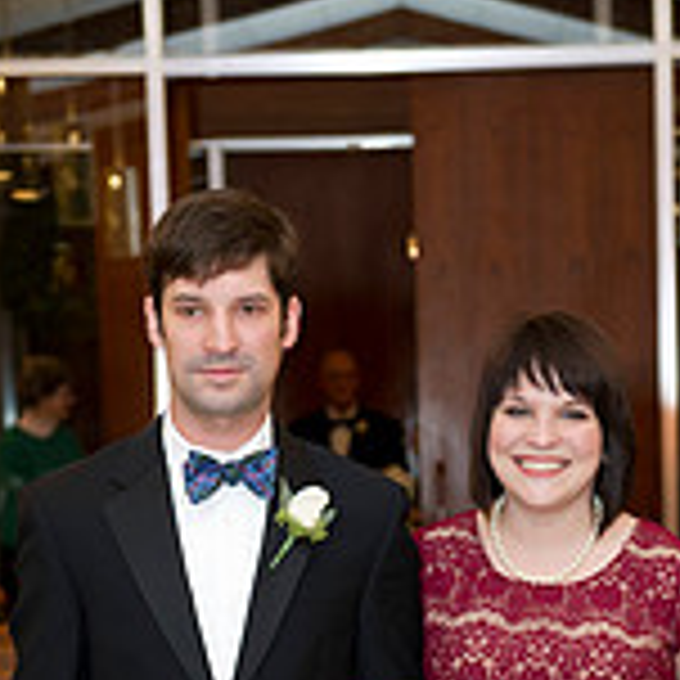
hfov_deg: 12.3
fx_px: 3156
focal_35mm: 142
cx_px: 408
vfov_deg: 12.2
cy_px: 675
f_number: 4
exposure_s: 1/160
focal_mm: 56
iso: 1600
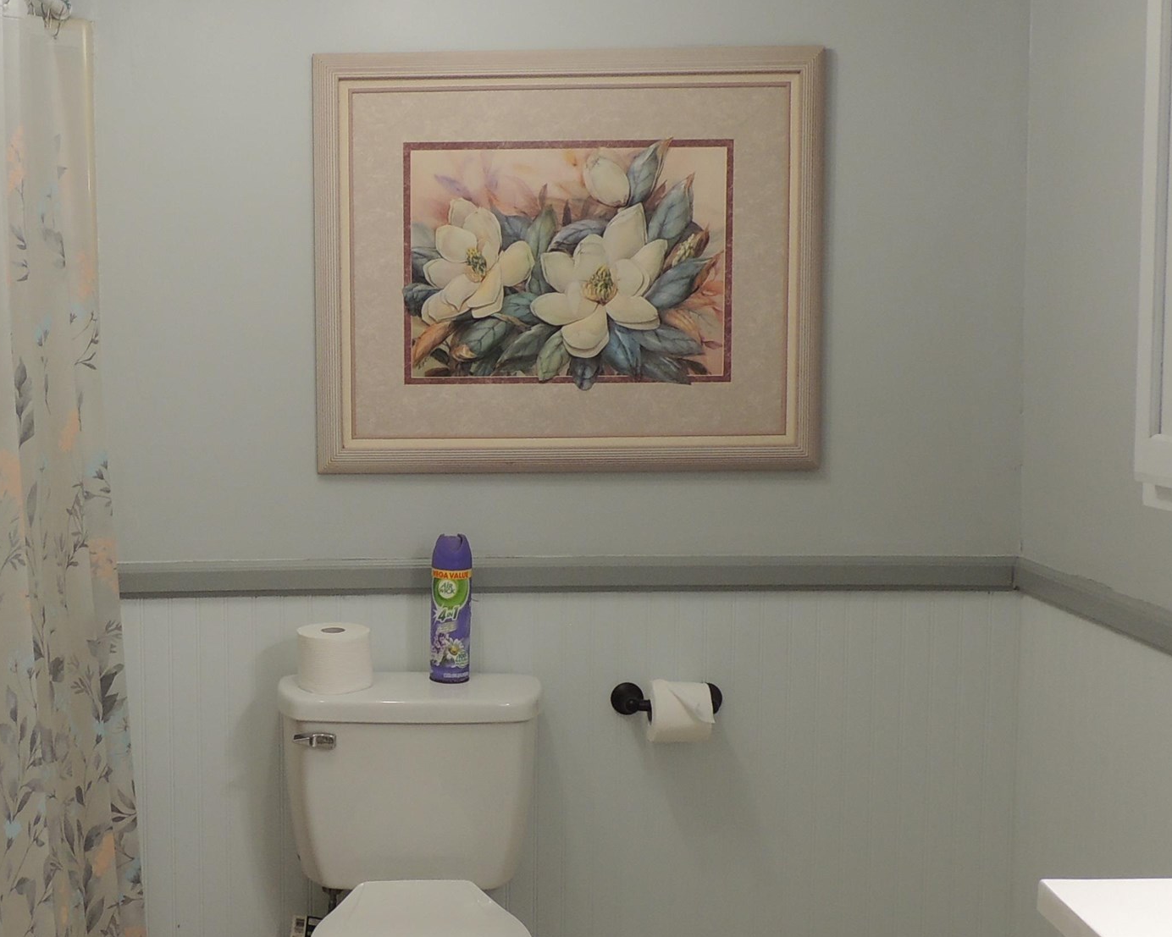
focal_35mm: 52
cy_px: 513
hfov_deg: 35.4
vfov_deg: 29.1
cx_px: 342
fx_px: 1804
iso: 100
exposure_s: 1/50
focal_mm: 4.3
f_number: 3
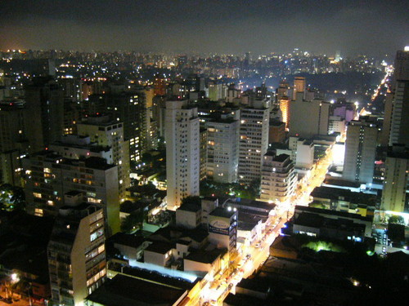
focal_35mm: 35
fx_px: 414
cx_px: 204
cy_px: 153
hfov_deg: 52.6
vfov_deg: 40.7
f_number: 2.8
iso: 400
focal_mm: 5.8
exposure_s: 1
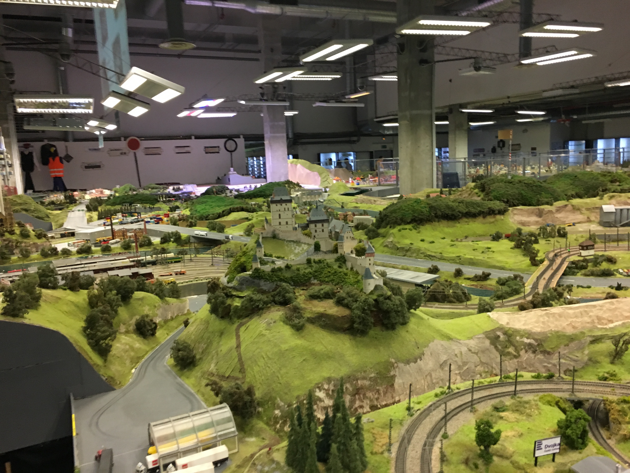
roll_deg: +4.6
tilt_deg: -8.8
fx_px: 528
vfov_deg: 48.2
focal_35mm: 29
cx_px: 315
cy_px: 236
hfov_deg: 61.7
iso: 250
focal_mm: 4.15
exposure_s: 1/33
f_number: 2.2
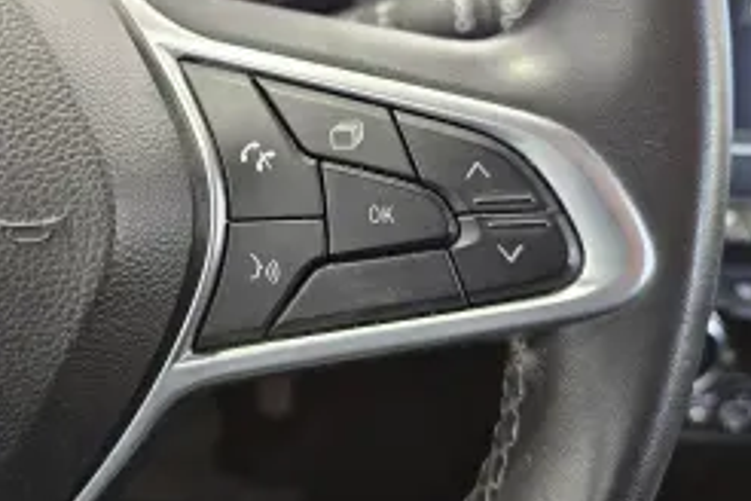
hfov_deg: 53.9
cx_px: 290
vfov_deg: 37.5
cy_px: 174
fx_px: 730
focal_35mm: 35
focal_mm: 6.3
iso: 640
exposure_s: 1/100
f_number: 1.7
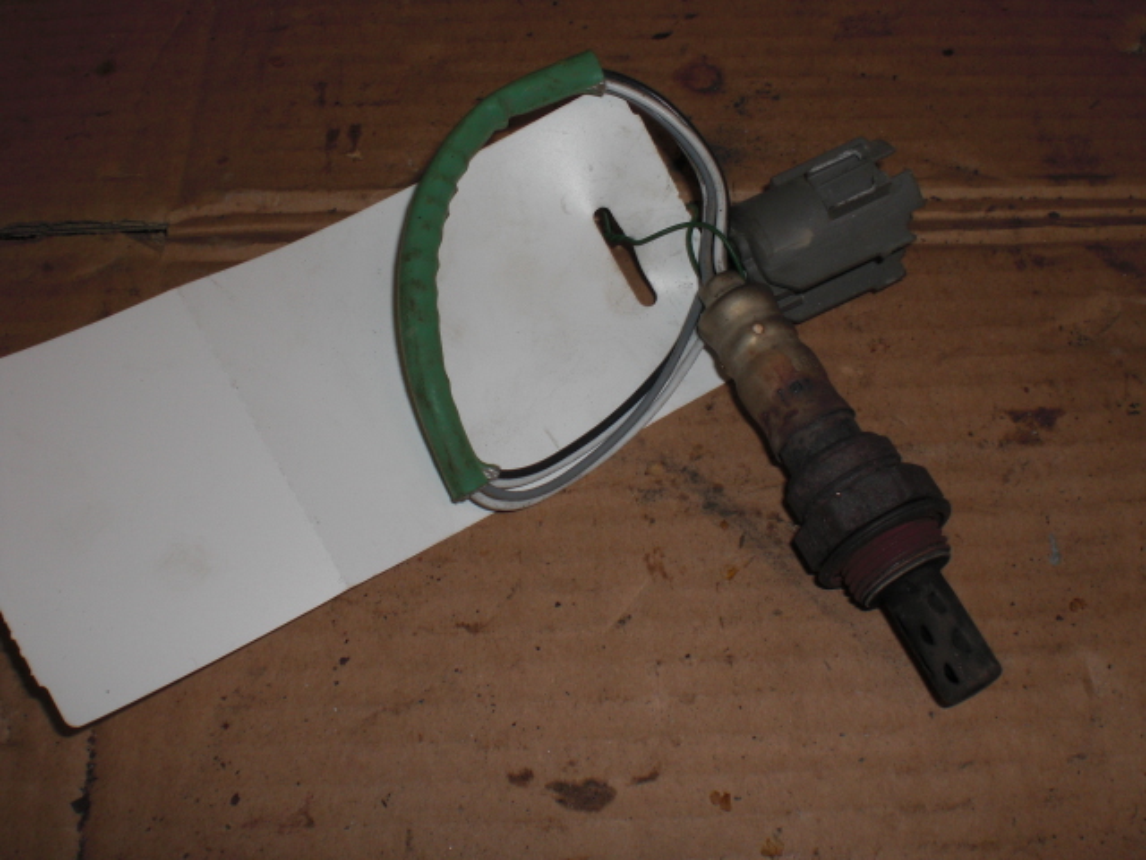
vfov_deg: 37.7
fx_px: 1258
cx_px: 573
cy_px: 430
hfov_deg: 49.0
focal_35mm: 38
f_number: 5.6
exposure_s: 1/30
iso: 64
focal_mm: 6.3
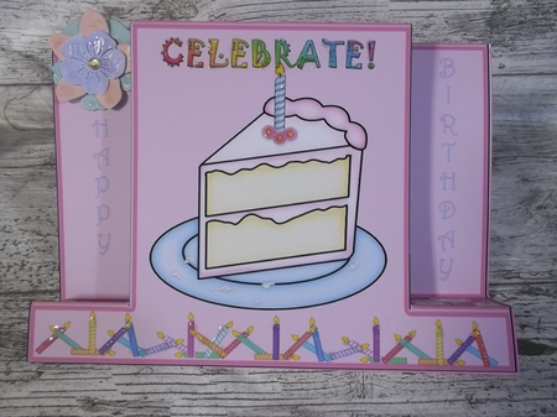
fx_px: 466
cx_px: 278
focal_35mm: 29
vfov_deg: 48.2
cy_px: 208
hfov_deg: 61.7
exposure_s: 1/10
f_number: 3.3
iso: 160
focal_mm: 4.1
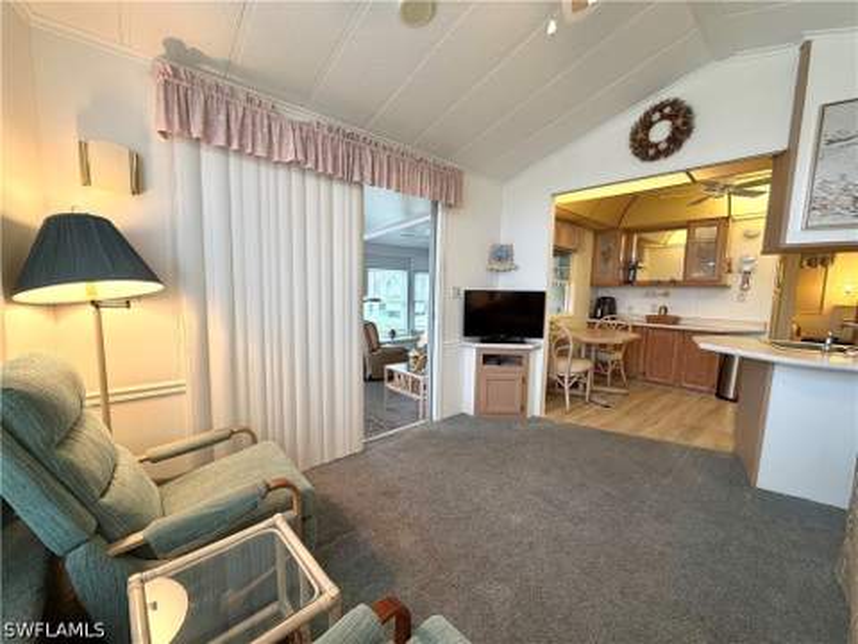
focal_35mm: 14
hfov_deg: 102.1
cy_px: 322
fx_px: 347
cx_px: 429
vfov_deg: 85.7
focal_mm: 2.22
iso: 160
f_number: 2.2
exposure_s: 1/60
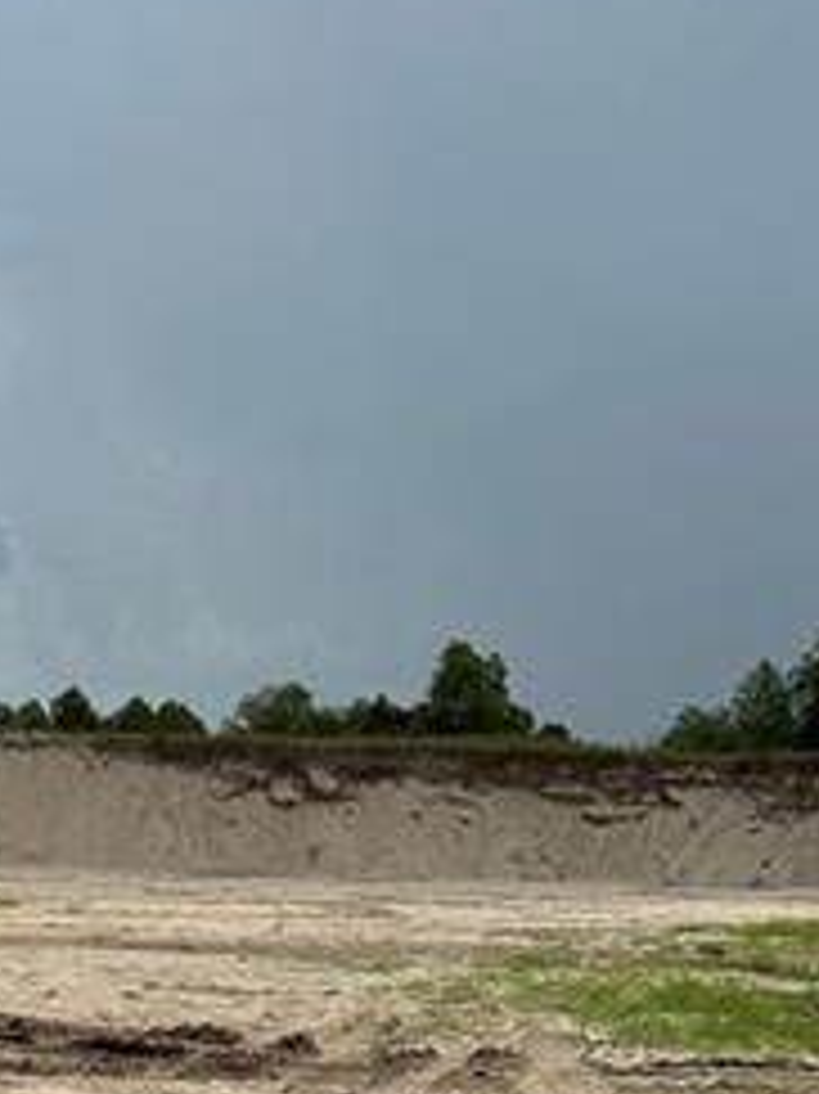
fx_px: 2400
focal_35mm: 76
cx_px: -396
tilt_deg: -6.6
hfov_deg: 17.5
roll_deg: -2.6
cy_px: 1089
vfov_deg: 24.5
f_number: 1.78
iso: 80
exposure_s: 1/7576
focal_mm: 6.86
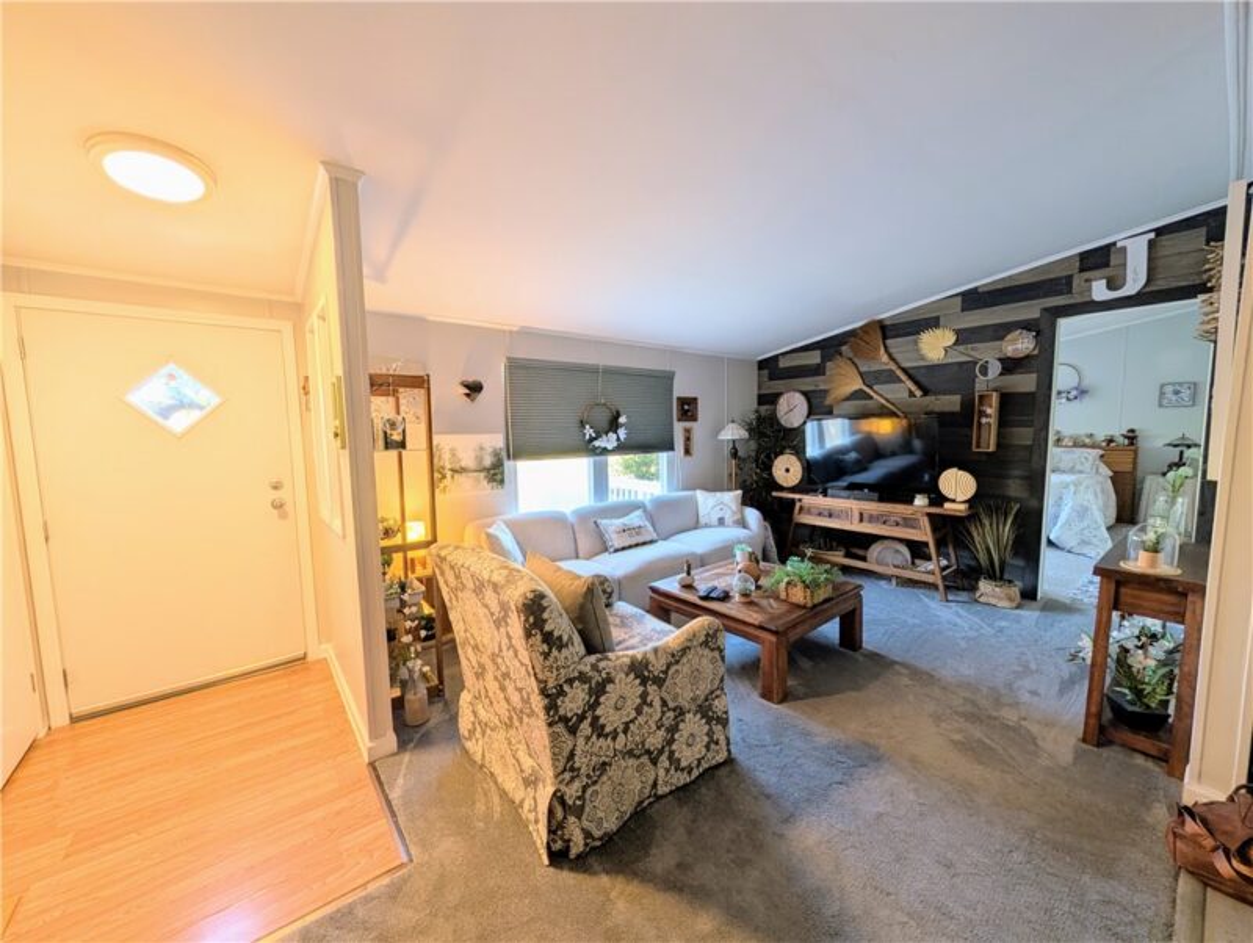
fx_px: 435
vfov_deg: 94.6
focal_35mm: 12
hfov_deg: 110.5
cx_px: 626
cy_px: 472
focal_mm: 2.02
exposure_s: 1/85.5
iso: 53
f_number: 1.7
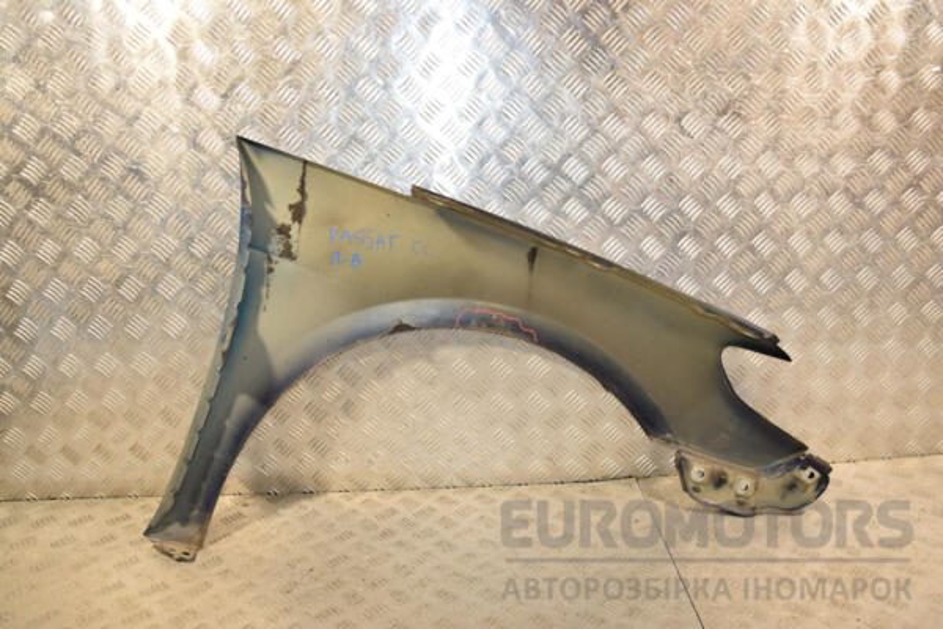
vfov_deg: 47.9
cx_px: 472
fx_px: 707
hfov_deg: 67.4
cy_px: 314
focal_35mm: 27
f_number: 5
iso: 800
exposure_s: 1/200
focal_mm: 18
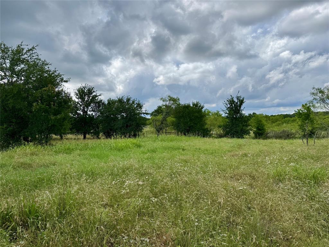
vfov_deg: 56.8
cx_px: 164
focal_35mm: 24
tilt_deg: +0.5
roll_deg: +1.4
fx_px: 228
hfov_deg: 71.6
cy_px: 124
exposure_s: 1/6410
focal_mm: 6.76
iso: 80
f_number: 1.78
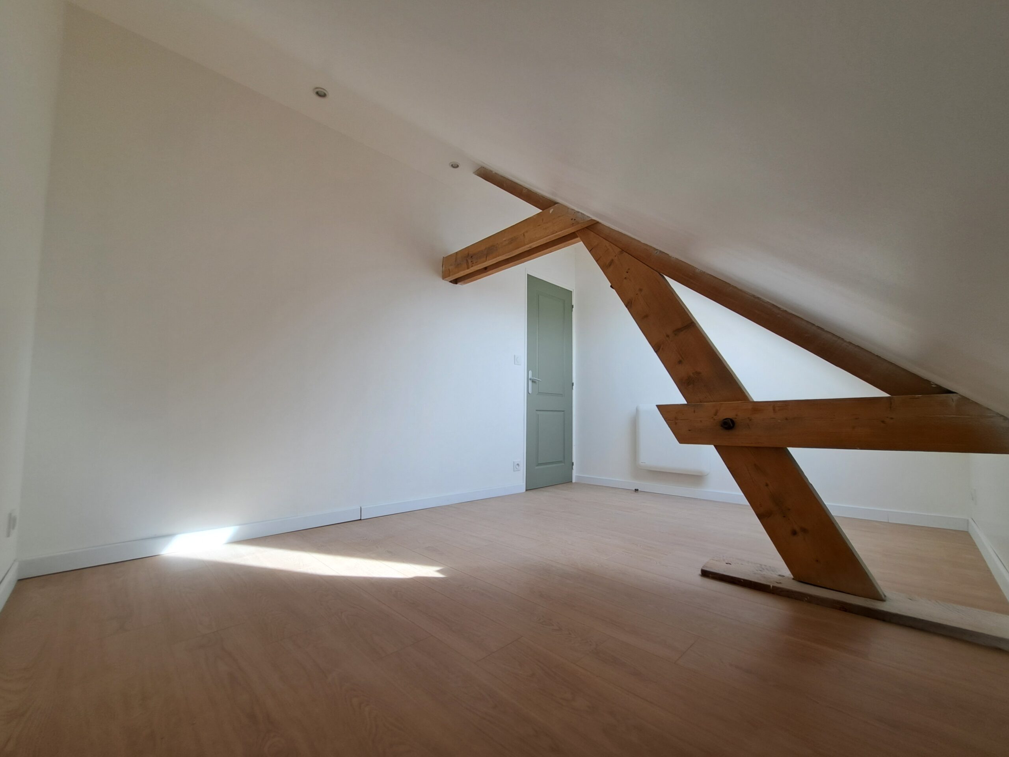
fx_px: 379
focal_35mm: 13
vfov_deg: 89.9
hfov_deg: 106.2
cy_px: 378
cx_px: 504
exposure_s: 1/50
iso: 50
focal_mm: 1.74
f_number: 2.2
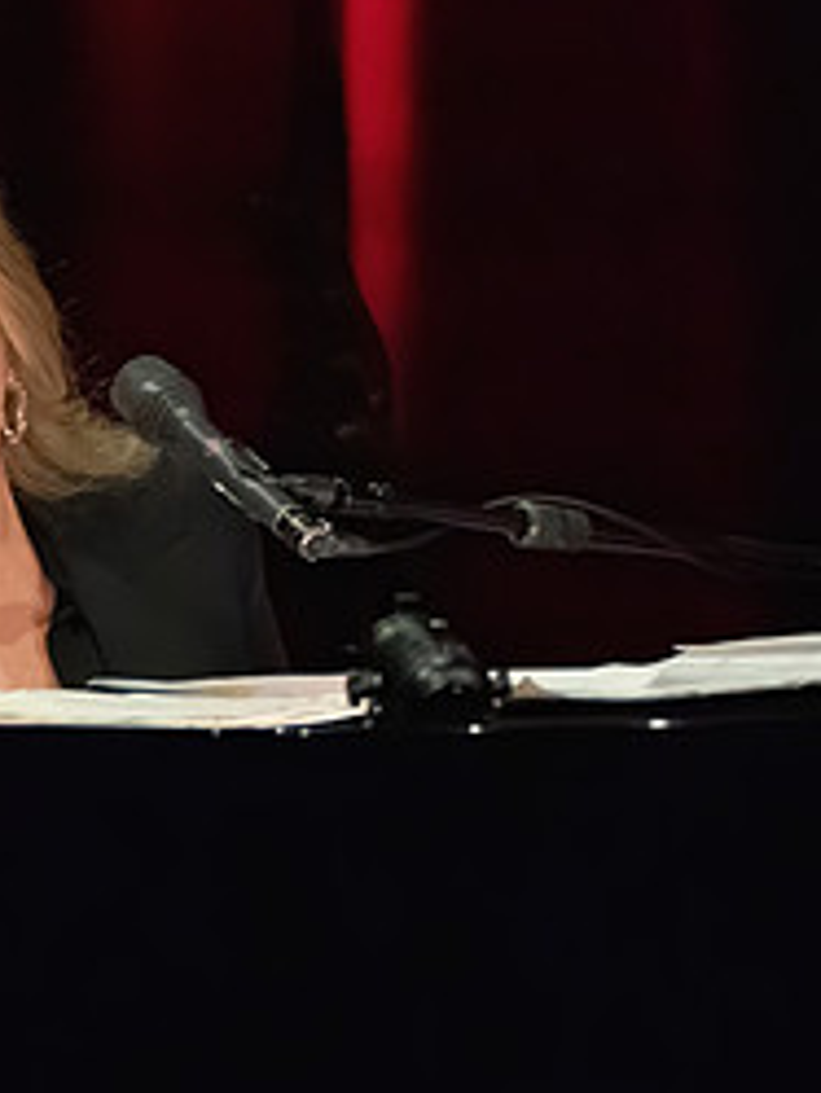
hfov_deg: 1.3
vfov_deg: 1.7
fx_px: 37252
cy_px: 460
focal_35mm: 1179
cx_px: -122
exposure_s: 1/320
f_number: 8
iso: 25600
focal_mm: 400
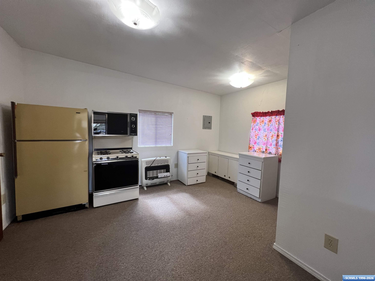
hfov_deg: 106.2
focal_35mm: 13
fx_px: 141
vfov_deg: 89.9
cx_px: 188
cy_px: 140
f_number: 1.8
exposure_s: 1/120
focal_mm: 1.57
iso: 125
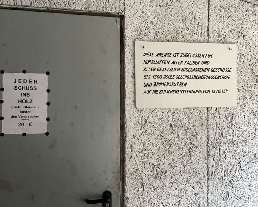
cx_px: 126
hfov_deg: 34.1
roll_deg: +0.3
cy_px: 104
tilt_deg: -0.7
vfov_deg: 27.6
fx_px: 420
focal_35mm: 55
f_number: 2
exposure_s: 1/40
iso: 200
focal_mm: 6
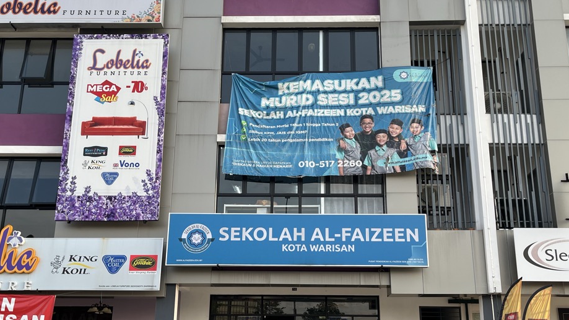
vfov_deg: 31.8
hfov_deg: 54.0
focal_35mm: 37
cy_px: 207
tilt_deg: +14.6
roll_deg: -1.5
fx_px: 558
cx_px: 288
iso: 50
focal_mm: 5.1
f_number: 1.6
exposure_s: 1/639
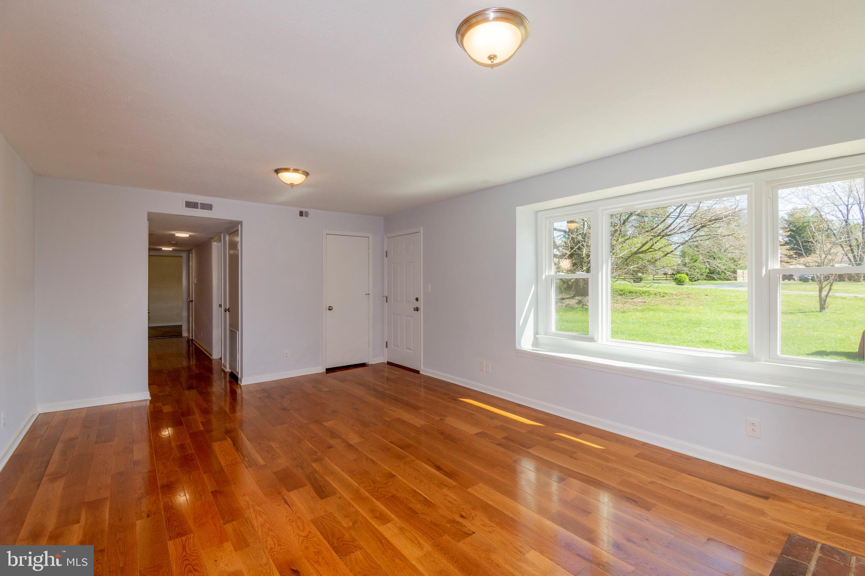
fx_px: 360
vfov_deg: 77.3
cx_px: 432
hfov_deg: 100.4
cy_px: 288
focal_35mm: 15
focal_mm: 10
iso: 100
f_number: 8
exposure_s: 1/60
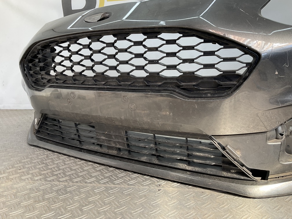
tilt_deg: -12.1
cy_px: 110
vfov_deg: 48.2
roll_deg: +1.5
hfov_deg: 61.7
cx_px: 146
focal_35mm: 29
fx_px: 245
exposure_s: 1/115
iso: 16
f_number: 1.8
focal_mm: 3
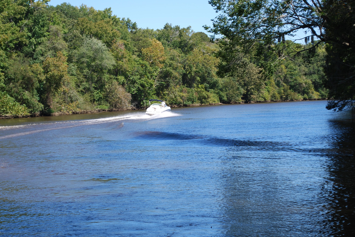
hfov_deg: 22.7
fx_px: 884
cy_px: 112
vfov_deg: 15.3
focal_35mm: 90
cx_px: 181
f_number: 6.3
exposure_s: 1/160
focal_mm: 55
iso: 100
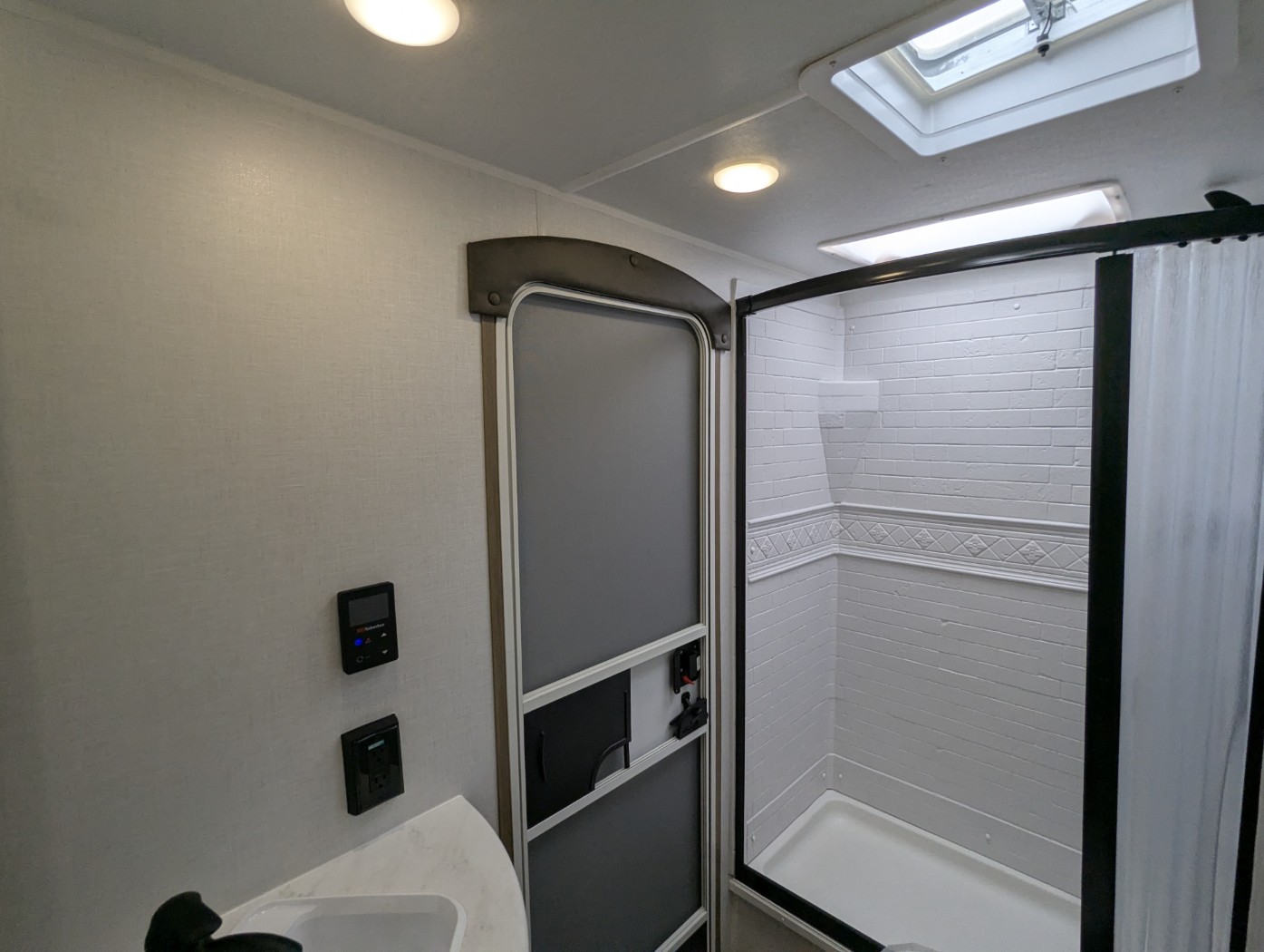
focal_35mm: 16
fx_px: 585
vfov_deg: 78.2
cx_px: 632
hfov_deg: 94.4
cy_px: 476
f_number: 2.2
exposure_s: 1/283
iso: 103
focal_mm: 2.35
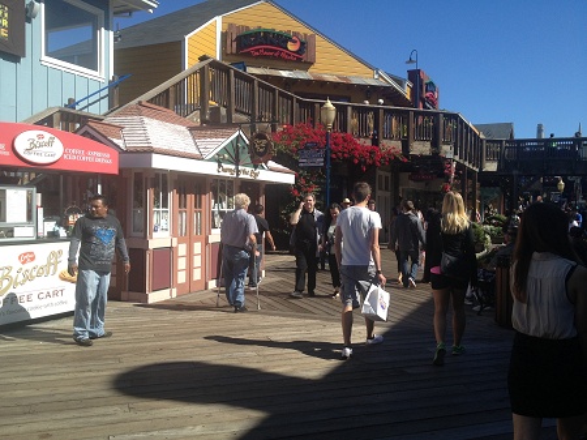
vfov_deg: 40.7
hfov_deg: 52.7
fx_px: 593
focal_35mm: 35
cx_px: 294
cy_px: 220
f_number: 2.4
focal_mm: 4.28
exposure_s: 1/1453
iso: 50
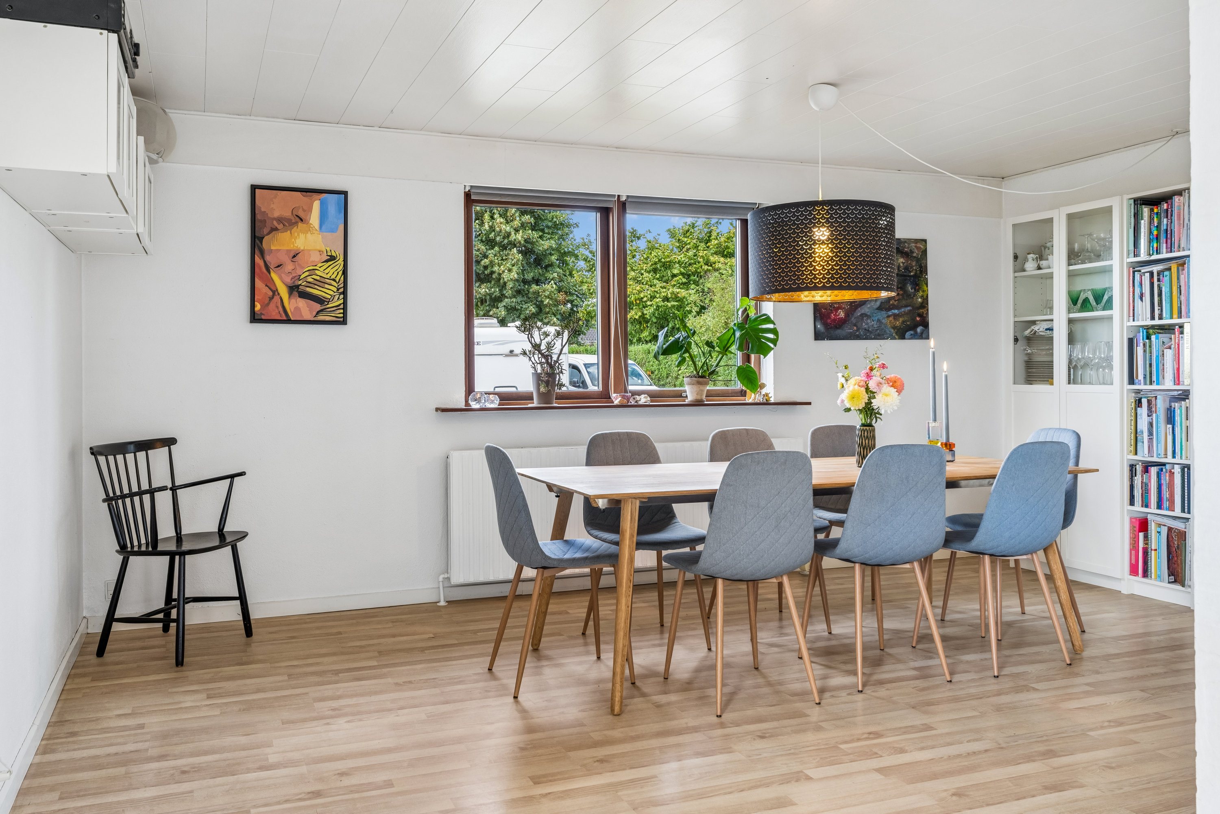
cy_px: 407
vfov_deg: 43.6
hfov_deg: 61.9
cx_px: 610
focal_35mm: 30
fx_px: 1017
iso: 200
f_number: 10
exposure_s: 1/15
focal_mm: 30
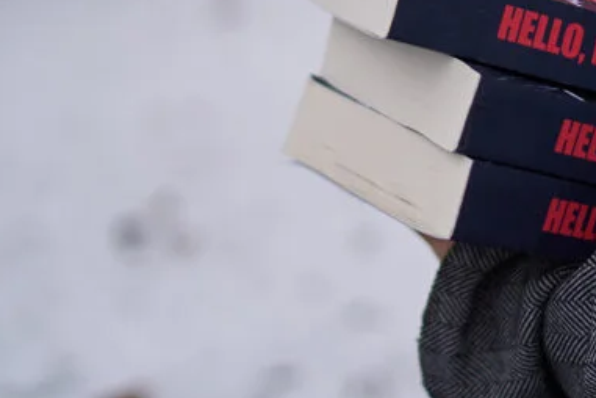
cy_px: -74
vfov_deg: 14.1
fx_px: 1556
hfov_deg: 21.4
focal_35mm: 94
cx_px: 472
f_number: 1.4
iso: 250
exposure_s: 1/10000
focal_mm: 35
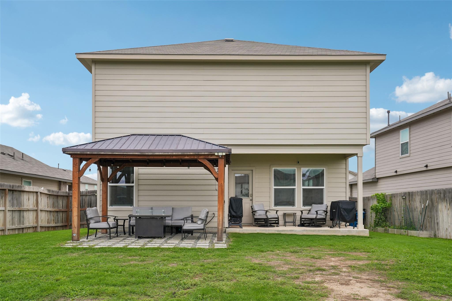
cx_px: 226
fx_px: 414
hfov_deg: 57.2
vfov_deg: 40.0
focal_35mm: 33
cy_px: 150
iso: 200
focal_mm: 33
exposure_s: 1/350
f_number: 8
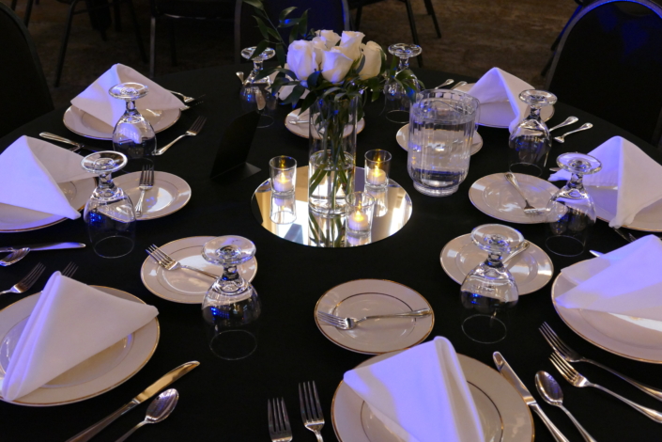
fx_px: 772
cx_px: 331
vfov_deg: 31.9
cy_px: 221
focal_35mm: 42
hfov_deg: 46.4
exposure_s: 1/15
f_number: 3.2
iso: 1600
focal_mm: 15.26
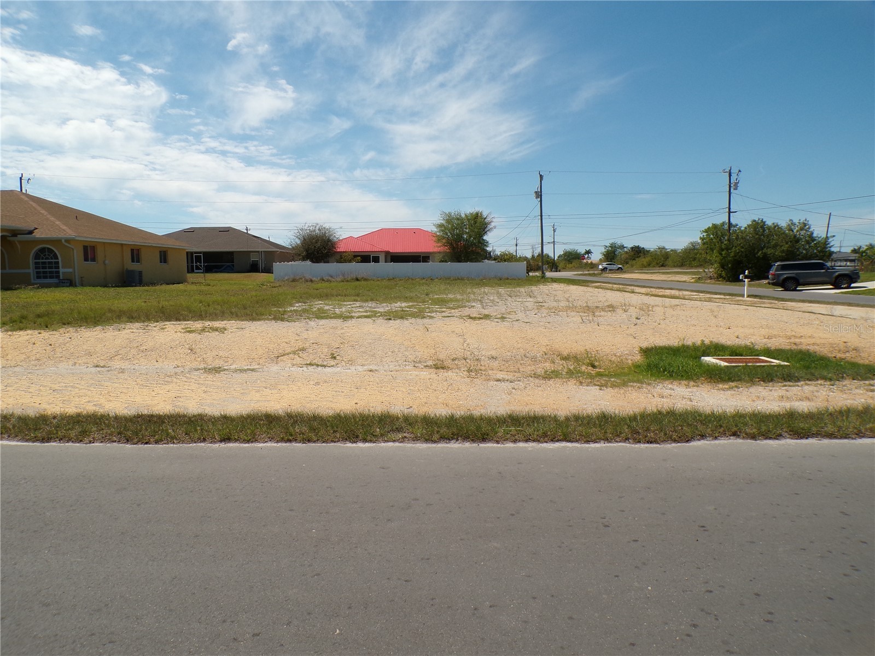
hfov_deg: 71.6
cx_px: 438
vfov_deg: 56.8
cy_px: 328
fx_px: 607
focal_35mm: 24
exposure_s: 1/680
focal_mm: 4.3
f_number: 5.8
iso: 100
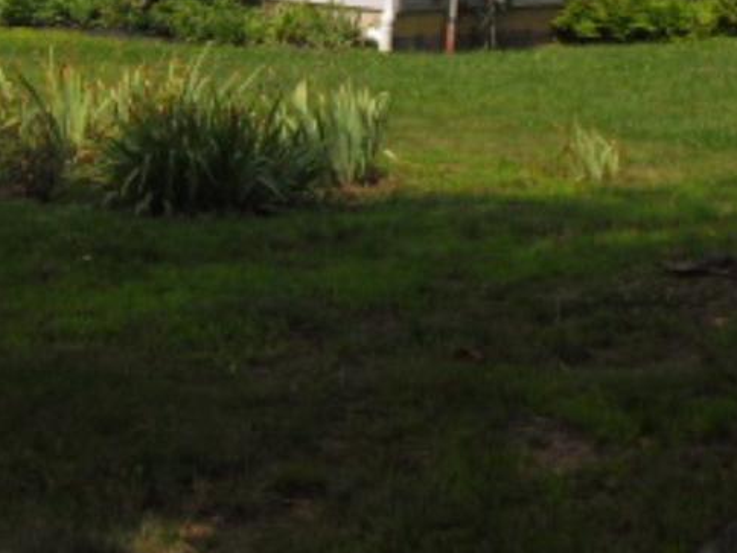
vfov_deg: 13.1
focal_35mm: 107
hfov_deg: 18.1
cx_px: 70
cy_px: -257
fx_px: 2278
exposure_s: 1/160
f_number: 7.8
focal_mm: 6.3
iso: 64
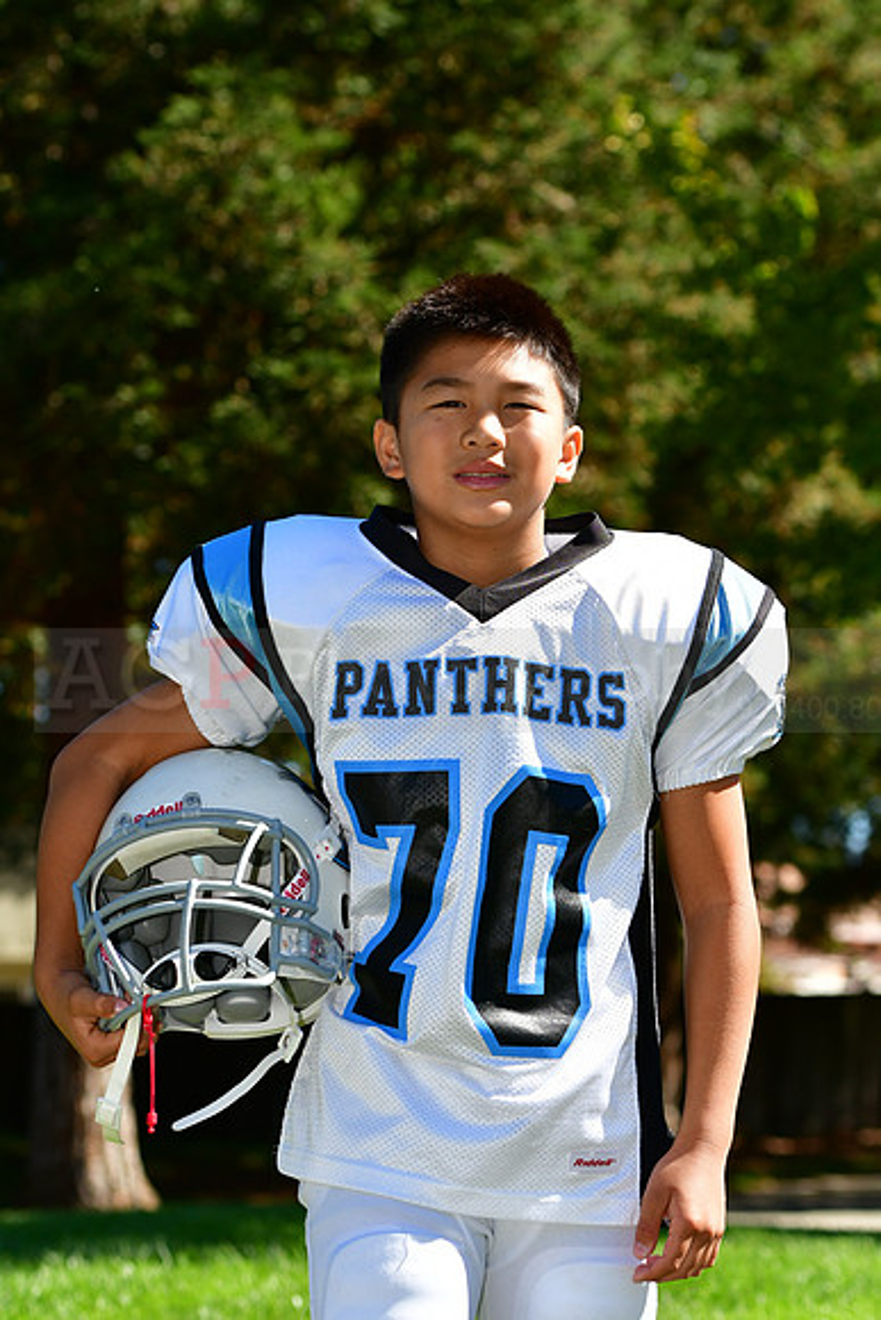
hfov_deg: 11.7
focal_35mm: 117
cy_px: 660
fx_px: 4292
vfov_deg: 17.5
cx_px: 440
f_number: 4.5
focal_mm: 78
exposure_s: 1/2000
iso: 400
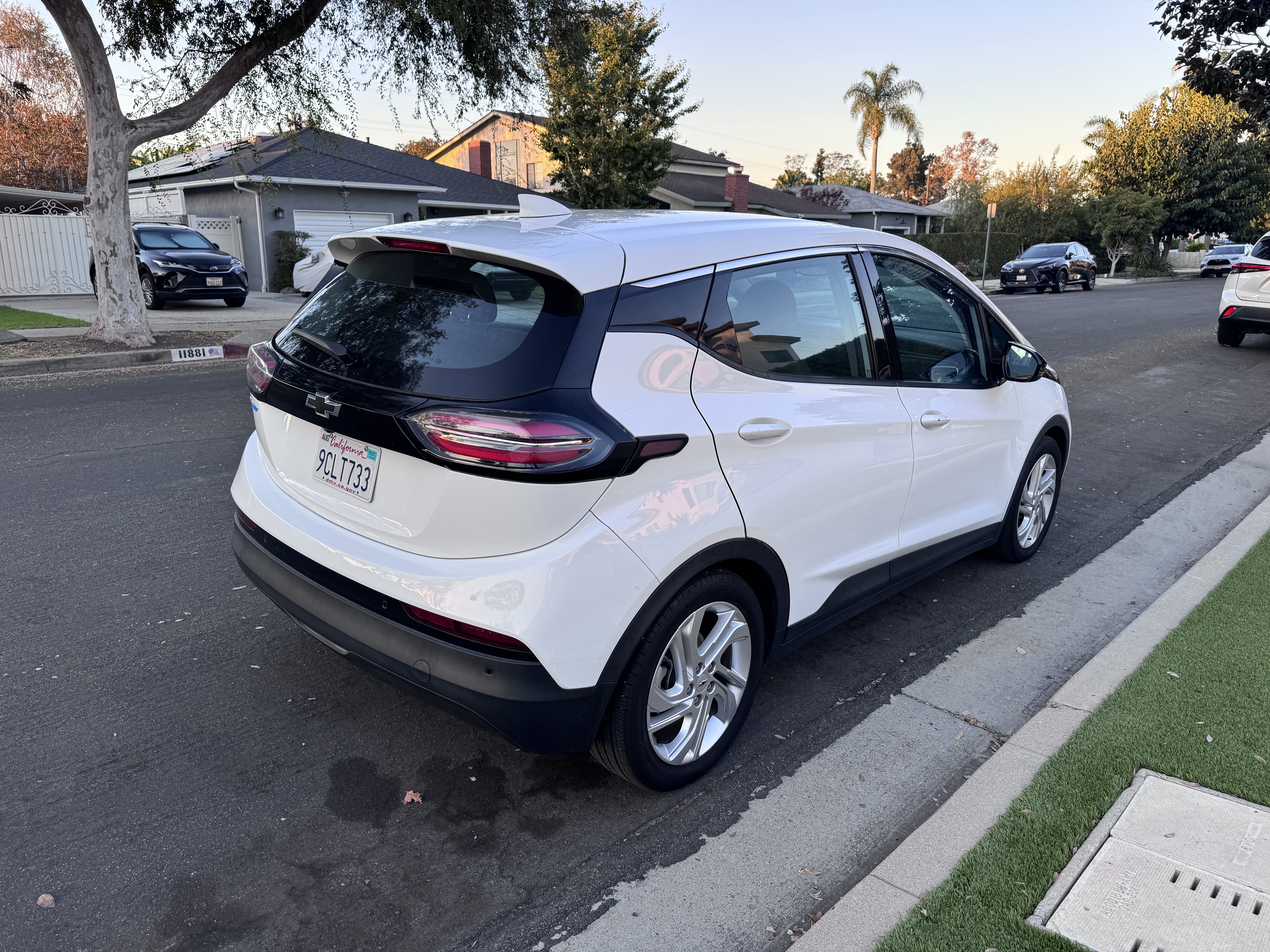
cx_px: 635
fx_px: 881
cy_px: 476
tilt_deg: -15.0
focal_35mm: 24
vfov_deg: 56.8
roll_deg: -0.3
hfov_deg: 71.6
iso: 80
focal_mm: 6.76
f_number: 1.78
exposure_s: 1/343
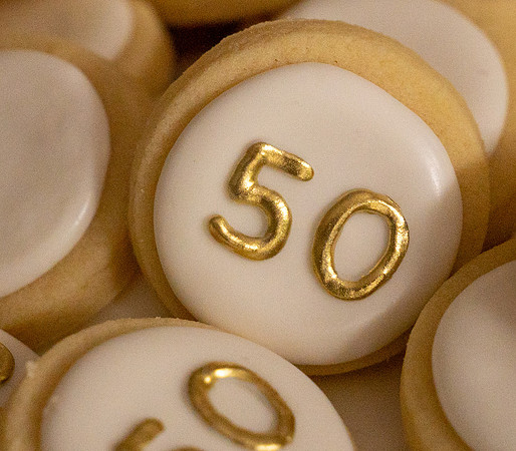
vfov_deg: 8.4
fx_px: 3053
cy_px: 46
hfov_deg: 9.7
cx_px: 154
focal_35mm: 193
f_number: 3.5
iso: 1250
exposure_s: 1/250
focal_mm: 63
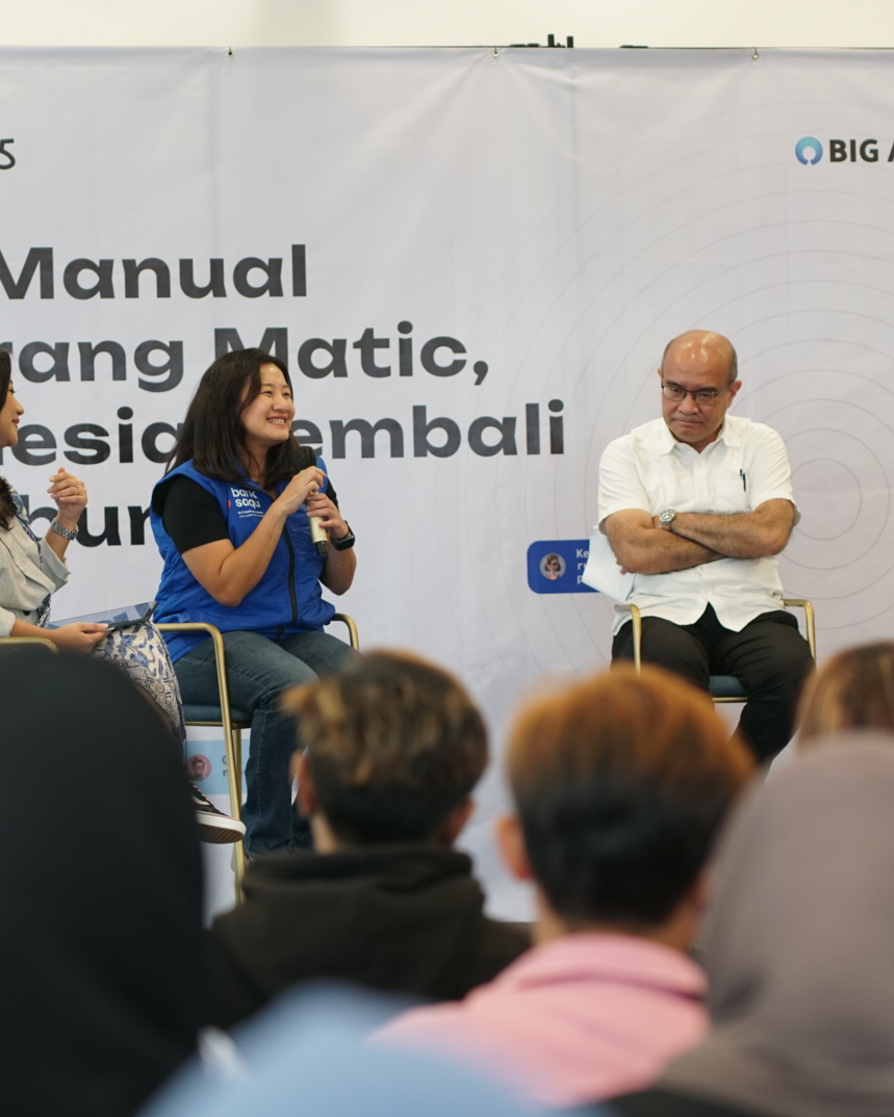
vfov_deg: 18.1
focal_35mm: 106
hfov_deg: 14.5
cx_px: 468
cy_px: 561
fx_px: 3506
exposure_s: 1/200
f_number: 2
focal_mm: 50
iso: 640
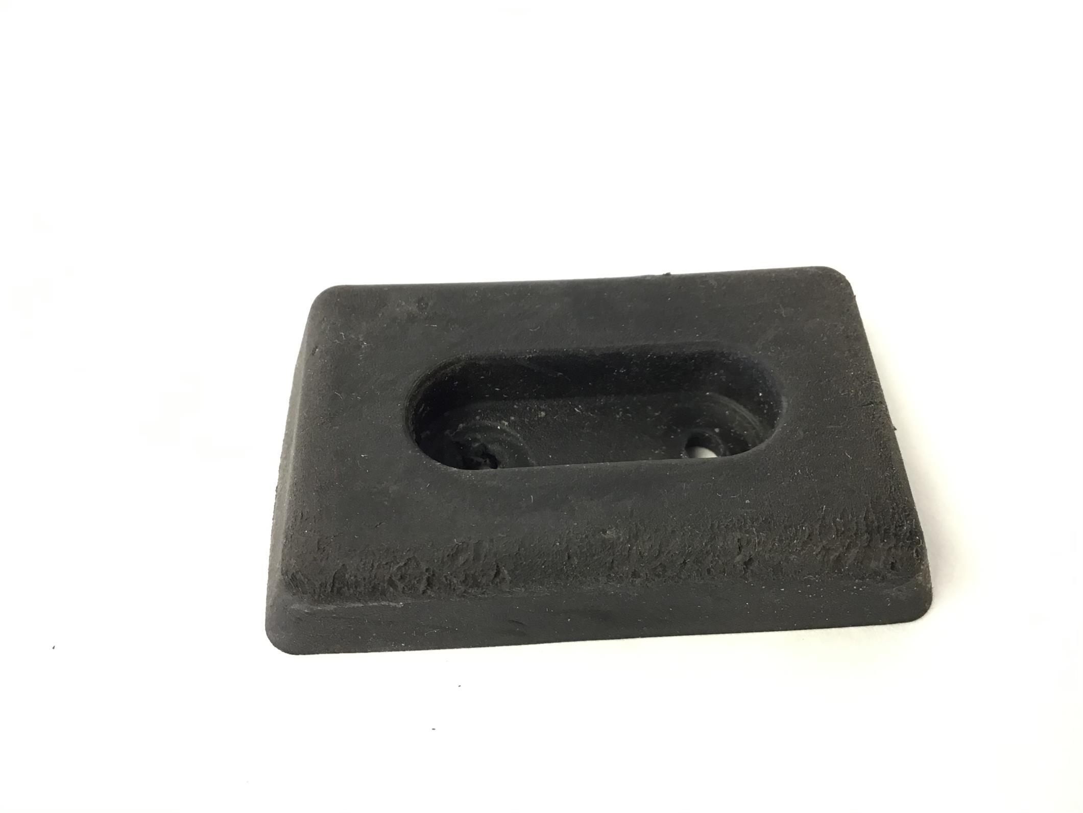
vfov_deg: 45.4
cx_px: 542
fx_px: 970
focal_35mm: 31
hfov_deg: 58.3
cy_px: 406
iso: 64
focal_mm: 3.3
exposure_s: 1/30
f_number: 2.4
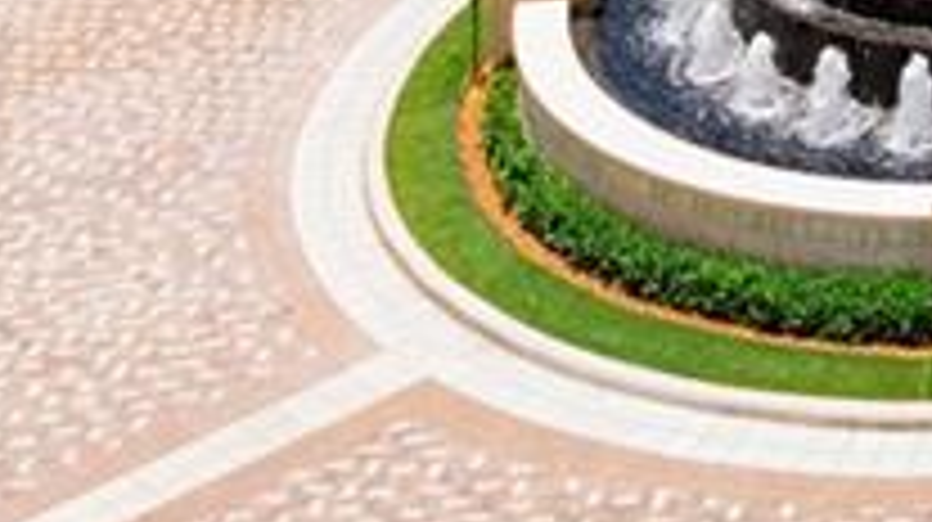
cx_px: 1670
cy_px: -1564
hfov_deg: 13.3
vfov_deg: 6.6
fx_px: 3605
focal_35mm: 146
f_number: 9
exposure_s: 1/125
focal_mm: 18
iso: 100
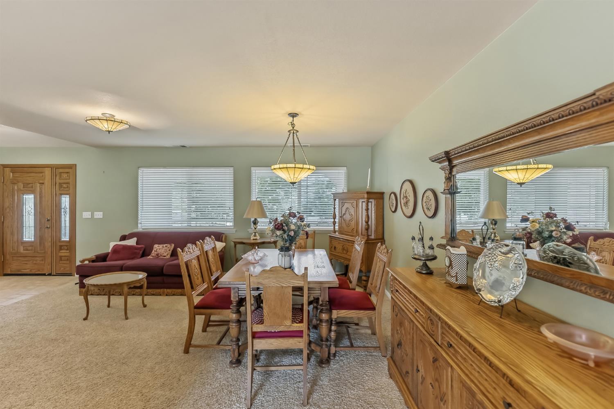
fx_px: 251
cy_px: 204
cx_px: 307
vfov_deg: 78.5
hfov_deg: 101.5
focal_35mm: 15
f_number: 2.8
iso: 1600
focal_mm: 14.7
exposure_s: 1/160
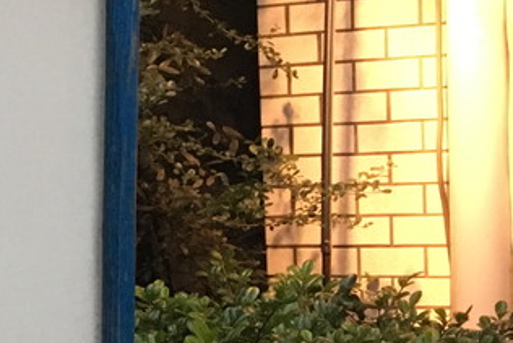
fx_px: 1739
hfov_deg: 14.9
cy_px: 260
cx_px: -369
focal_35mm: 122
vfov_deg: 11.2
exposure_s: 1/30
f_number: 2.2
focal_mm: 4.15
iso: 160
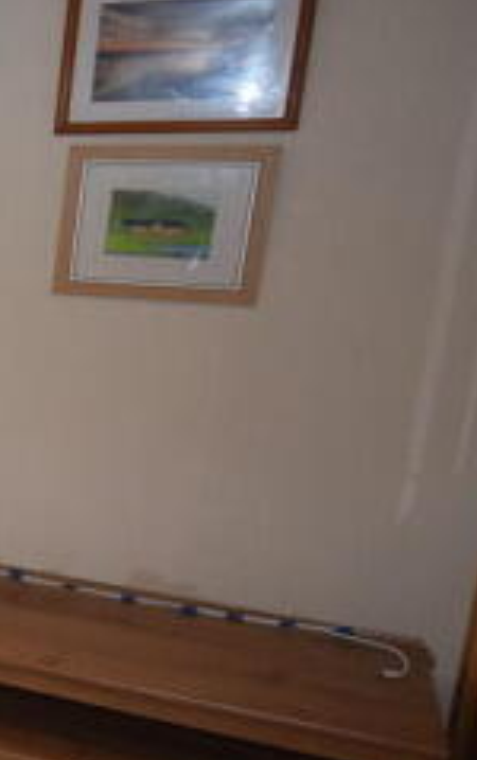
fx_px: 1128
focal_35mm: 54
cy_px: 405
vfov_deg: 37.2
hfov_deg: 16.4
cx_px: -542
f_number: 4.5
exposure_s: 1/60
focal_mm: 13
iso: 1600
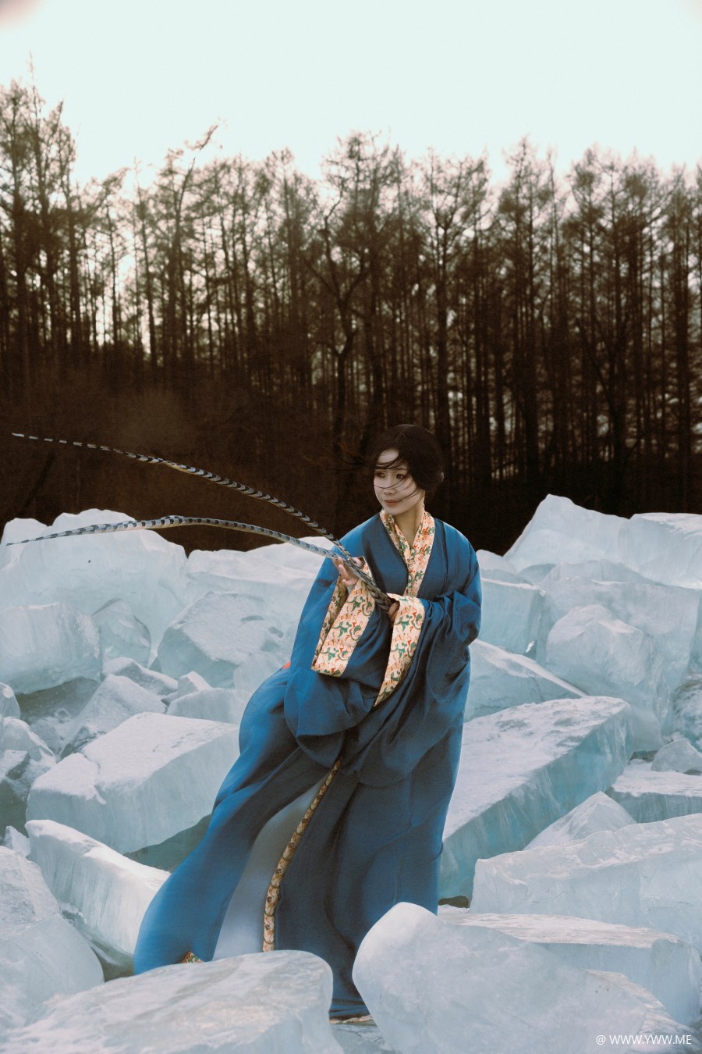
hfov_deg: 19.5
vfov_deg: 28.8
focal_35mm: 70
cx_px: 351
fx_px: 2047
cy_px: 527
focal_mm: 70
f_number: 7.1
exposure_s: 1/320
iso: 500
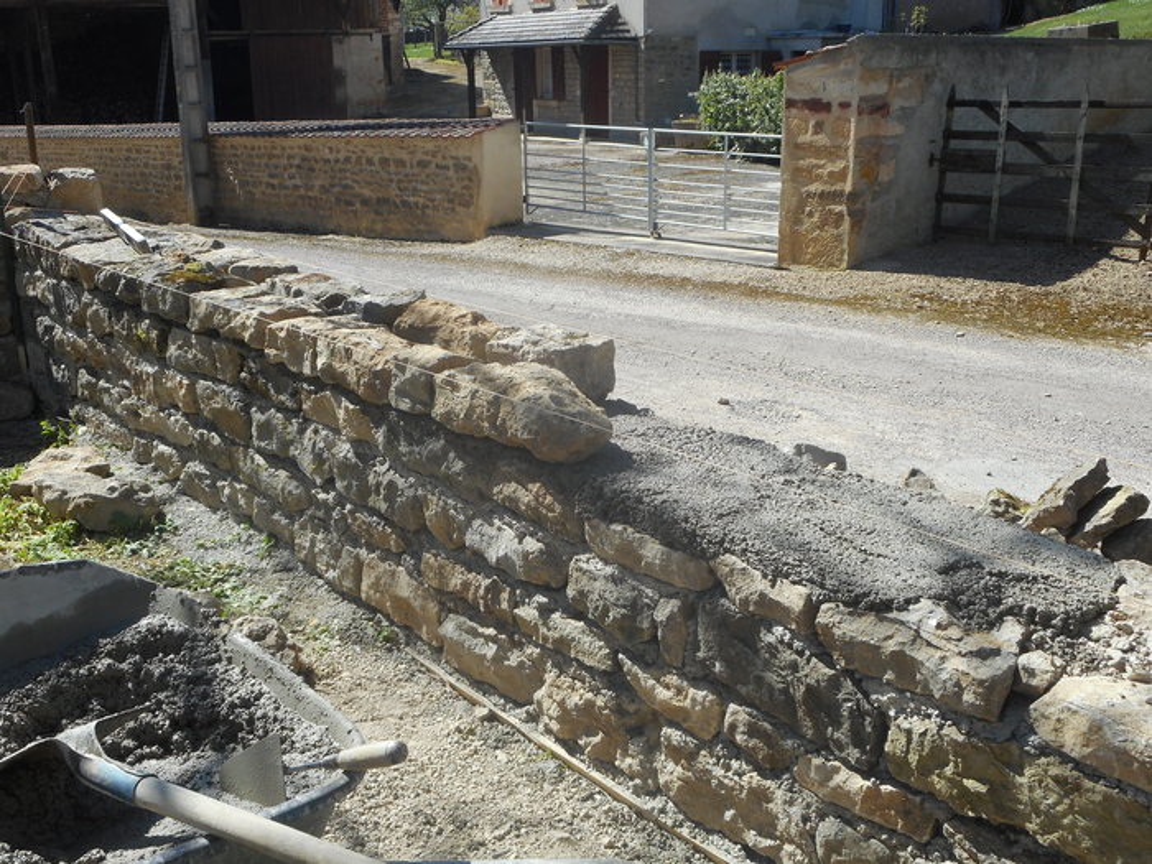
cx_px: 576
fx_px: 1298
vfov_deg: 36.8
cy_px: 432
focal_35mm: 39
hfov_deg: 47.9
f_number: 4.5
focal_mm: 6.9
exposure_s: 1/320
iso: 80
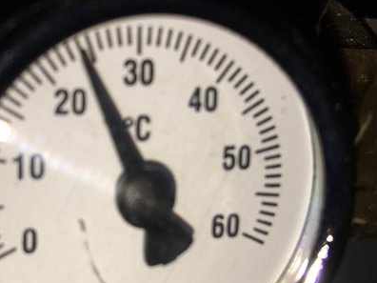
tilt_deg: -13.2
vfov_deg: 26.5
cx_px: 112
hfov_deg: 34.5
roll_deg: -5.2
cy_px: 129
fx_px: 599
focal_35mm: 55
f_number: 2.2
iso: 25
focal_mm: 4.15
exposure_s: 1/2653
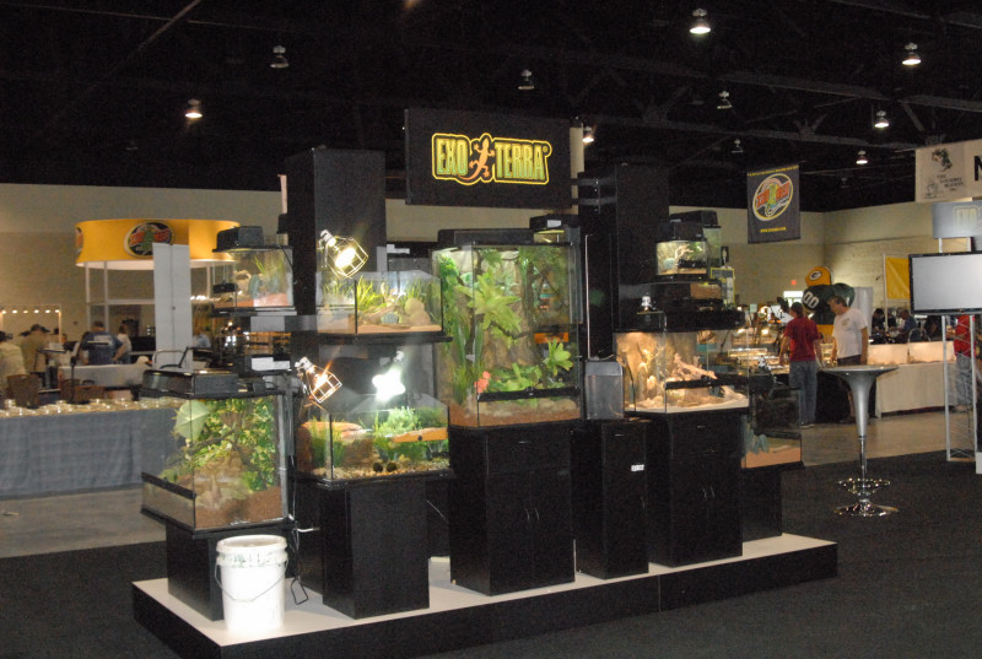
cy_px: 330
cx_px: 491
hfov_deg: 46.3
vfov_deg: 32.0
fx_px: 1148
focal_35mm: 42
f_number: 7.1
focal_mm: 28
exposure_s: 1/180
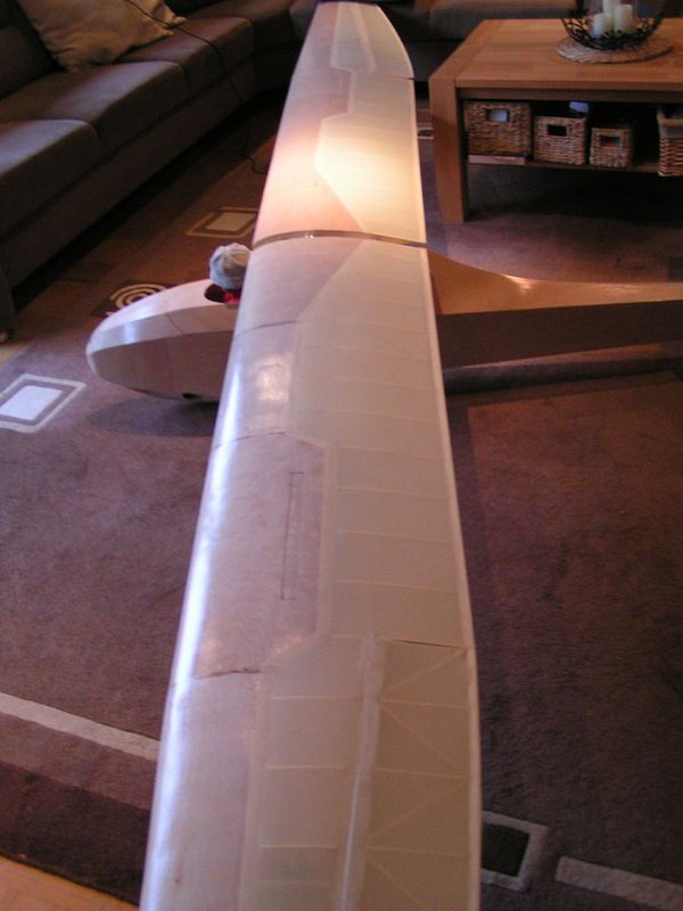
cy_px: 456
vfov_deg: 49.0
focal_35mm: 38
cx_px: 342
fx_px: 1000
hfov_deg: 37.7
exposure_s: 1/13
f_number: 2.8
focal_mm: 5.8
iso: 200
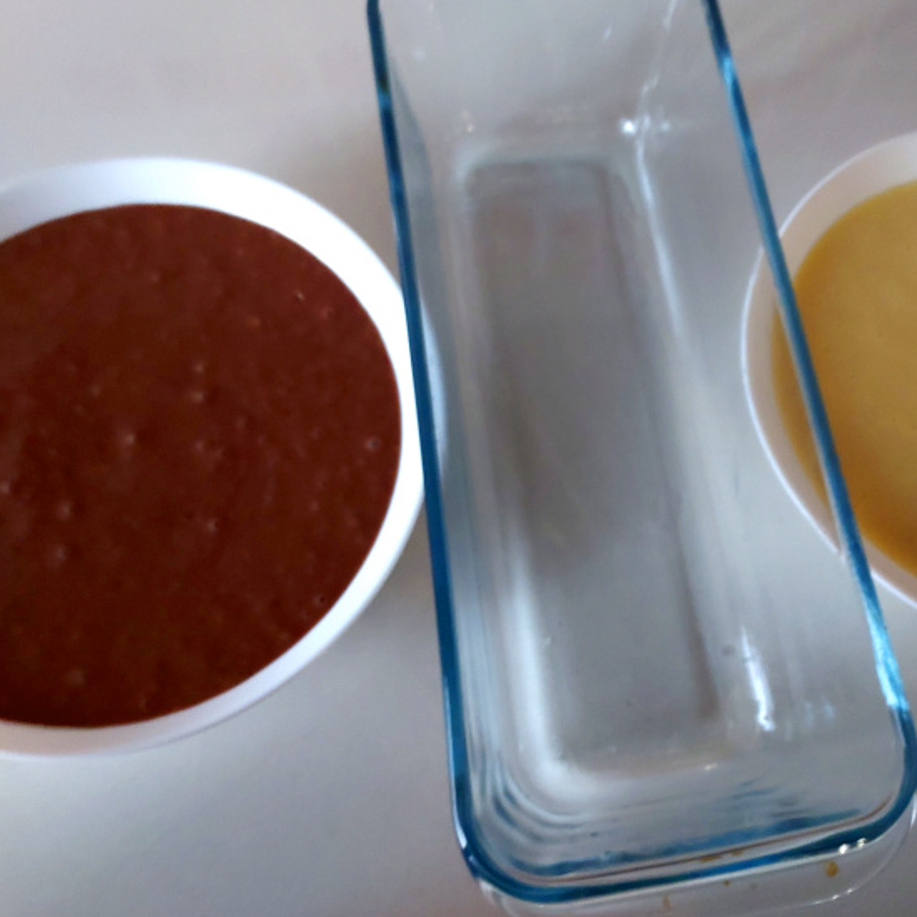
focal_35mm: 29
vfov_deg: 55.6
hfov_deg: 55.1
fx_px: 869
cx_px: 563
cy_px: 453
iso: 400
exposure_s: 1/50
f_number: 1.8
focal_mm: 4.6
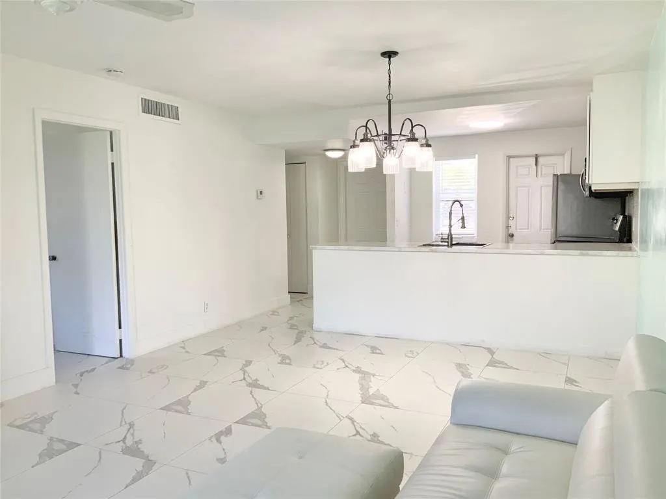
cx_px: 333
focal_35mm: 29
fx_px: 558
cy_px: 250
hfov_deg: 61.7
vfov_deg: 48.2
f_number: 1.8
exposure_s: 1/120
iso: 64
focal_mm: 3
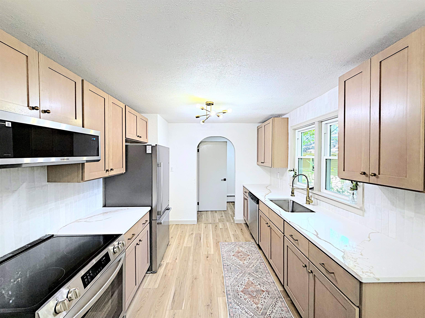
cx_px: 212
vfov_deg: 85.7
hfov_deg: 102.1
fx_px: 172
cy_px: 159
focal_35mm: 14
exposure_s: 1/120
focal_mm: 2.22
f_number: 2.2
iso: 200
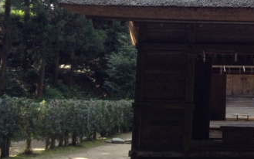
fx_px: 589
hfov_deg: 23.4
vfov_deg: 15.2
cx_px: 252
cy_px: 17
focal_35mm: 85
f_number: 2.4
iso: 32
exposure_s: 1/120
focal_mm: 3.3
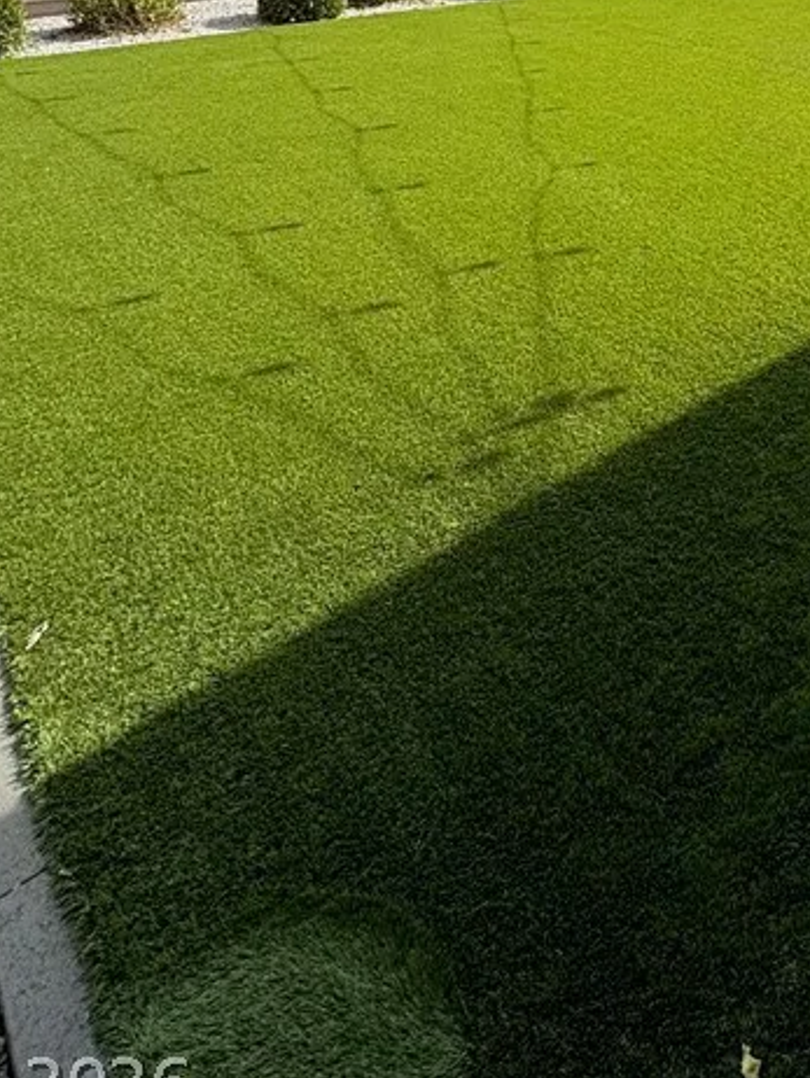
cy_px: -58
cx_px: 752
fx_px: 966
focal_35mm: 31
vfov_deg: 46.2
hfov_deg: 41.3
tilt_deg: -6.1
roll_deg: -0.6
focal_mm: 2.22
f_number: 2.2
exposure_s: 1/2146
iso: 50
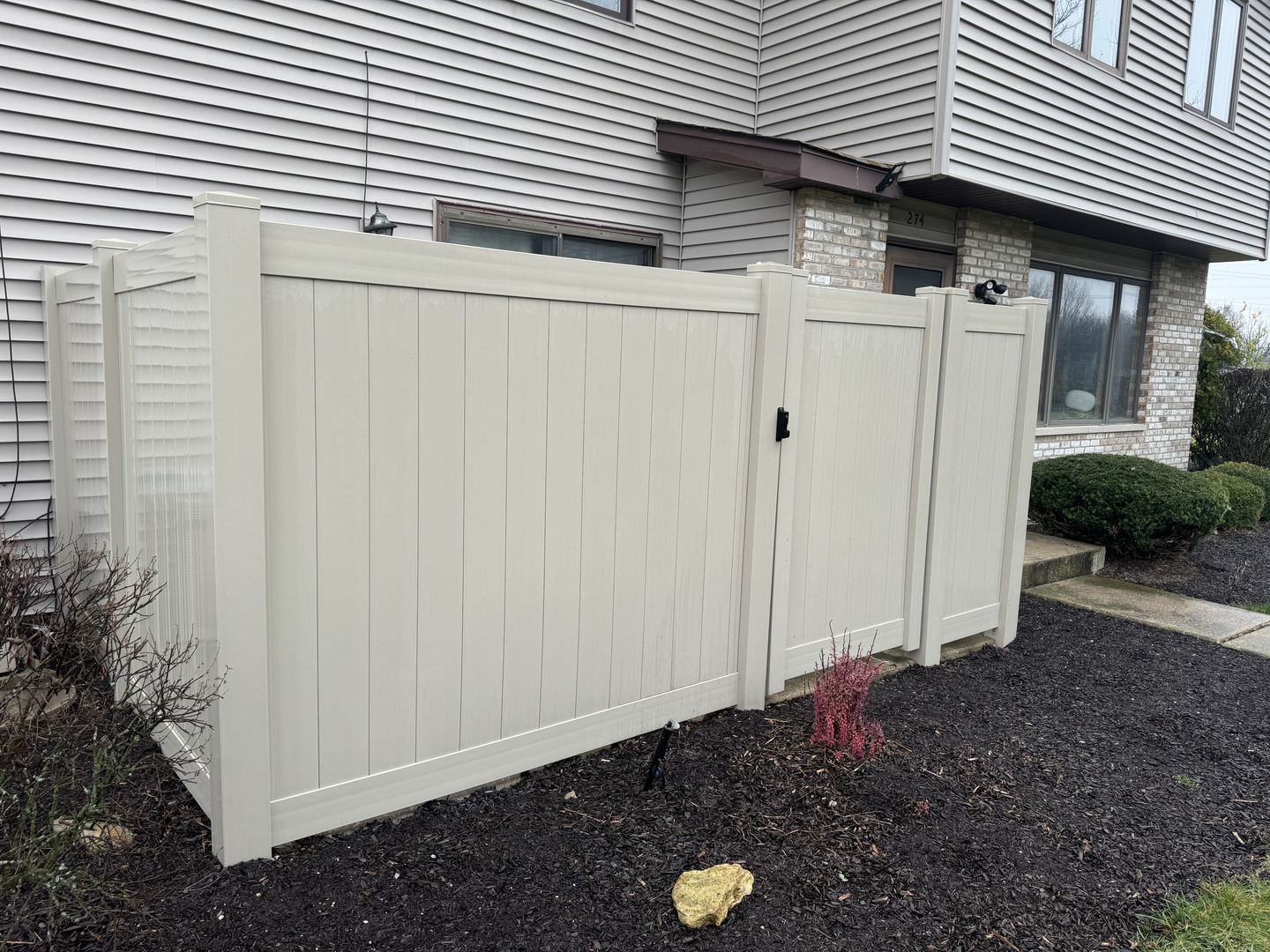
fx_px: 881
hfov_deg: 71.6
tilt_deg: -8.2
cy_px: 476
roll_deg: -2.0
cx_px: 635
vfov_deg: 56.8
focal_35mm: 24
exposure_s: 1/121
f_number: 1.78
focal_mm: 6.76
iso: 64
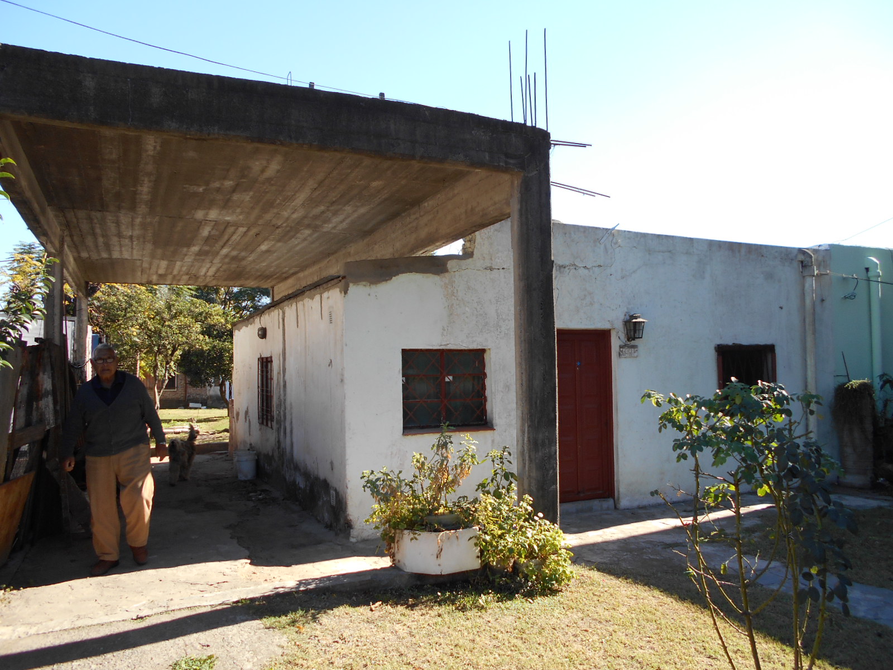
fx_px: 671
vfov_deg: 53.1
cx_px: 446
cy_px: 335
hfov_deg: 67.3
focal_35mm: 26
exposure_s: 1/250
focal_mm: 4.6
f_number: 3.2
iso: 80
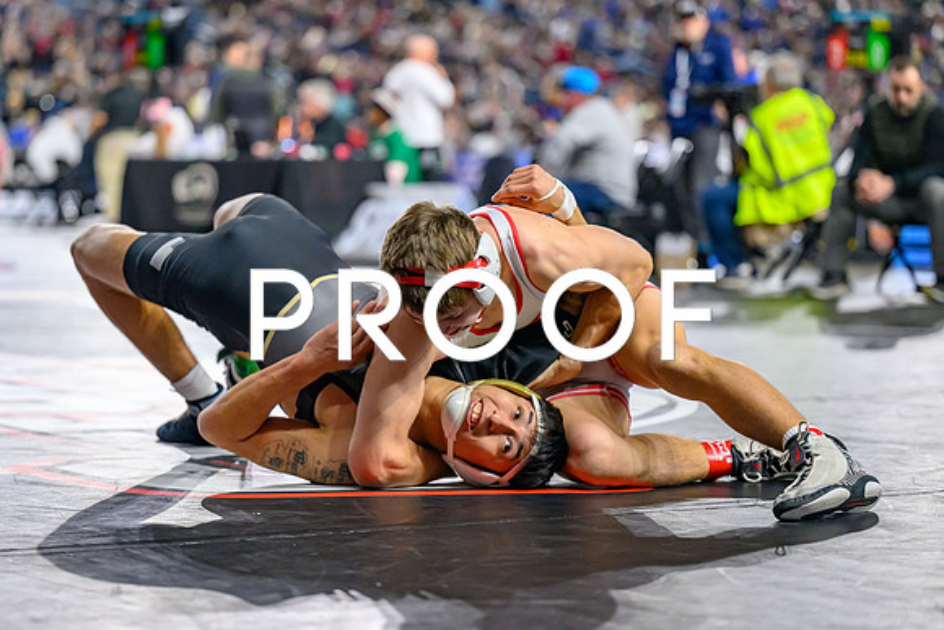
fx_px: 2775
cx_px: 425
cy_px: 324
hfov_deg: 19.3
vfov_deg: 12.9
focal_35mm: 106
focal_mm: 95
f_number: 2.8
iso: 3200
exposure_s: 1/1000
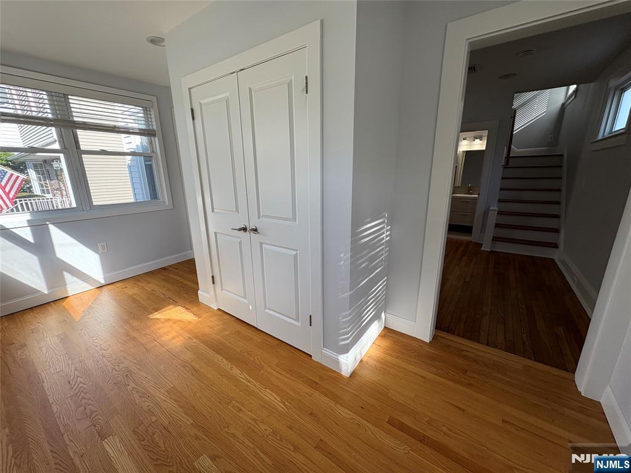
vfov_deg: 85.7
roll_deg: +1.5
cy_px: 236
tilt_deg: -13.9
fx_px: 255
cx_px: 316
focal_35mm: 14
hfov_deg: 102.1
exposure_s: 1/139
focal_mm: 2.22
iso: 40
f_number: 2.2
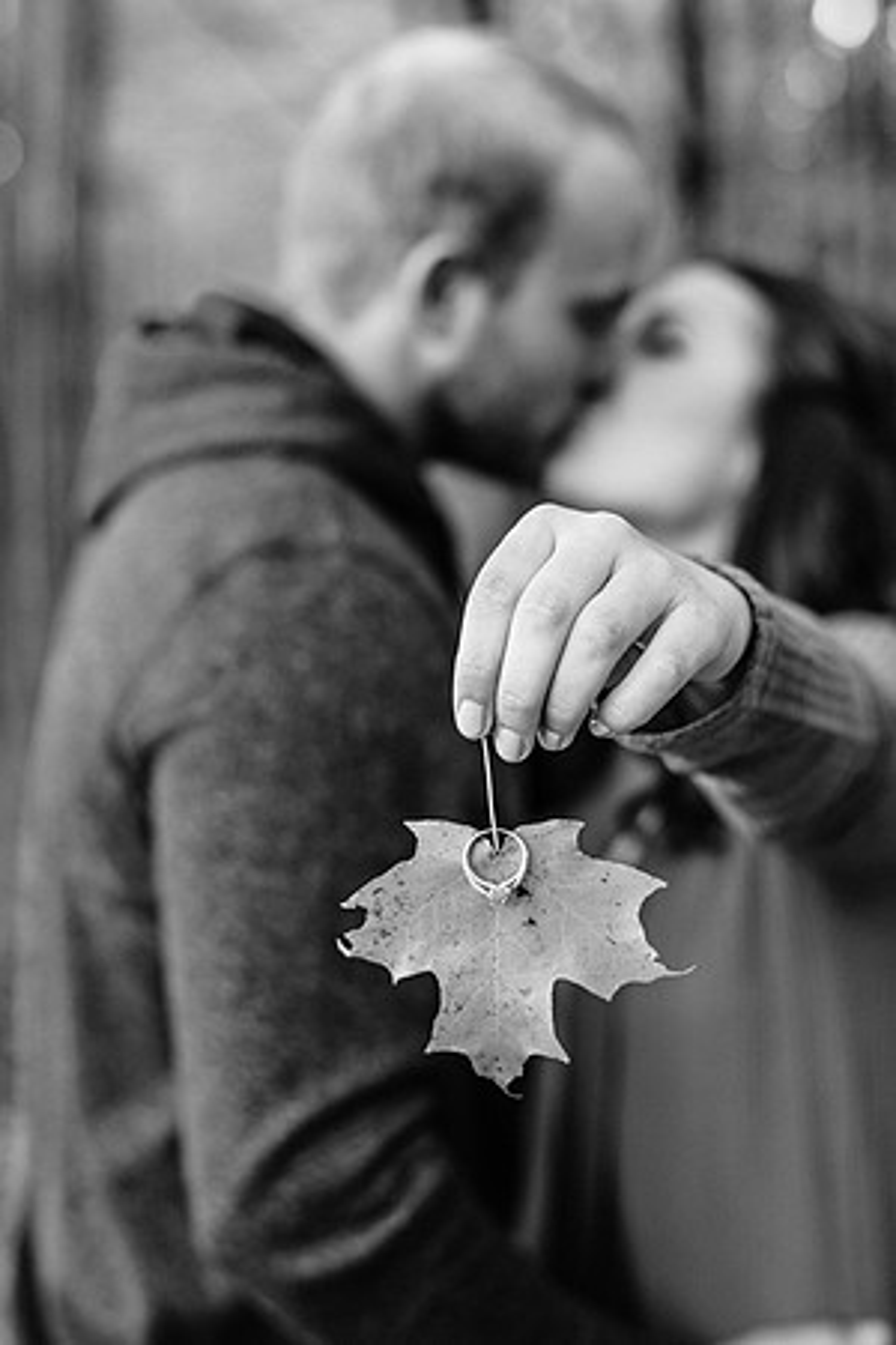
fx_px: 2165
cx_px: 448
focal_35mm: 58
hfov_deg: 23.4
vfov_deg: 34.5
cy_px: 672
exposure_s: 1/200
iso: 500
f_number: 2.8
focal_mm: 58
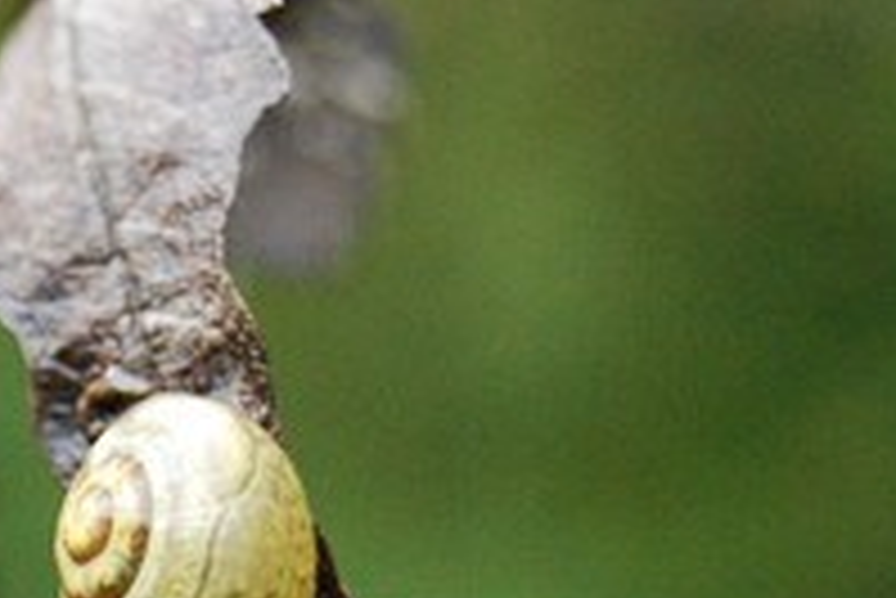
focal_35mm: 266
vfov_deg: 5.2
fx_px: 6615
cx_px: 50
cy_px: 663
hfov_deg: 7.7
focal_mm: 55
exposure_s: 1/80
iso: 1600
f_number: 5.6
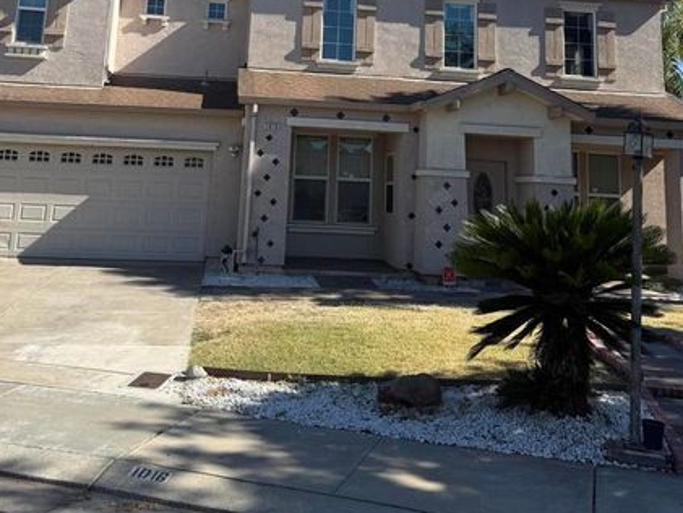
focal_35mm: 38
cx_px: 326
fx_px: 750
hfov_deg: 48.9
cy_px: 51
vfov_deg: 35.5
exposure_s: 1/3425
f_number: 1.78
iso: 80
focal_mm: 6.76
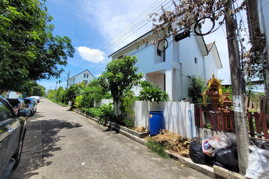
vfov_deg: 81.1
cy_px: 83
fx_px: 105
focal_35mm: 14
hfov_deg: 104.2
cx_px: 136
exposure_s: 1/1365
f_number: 2.2
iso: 40
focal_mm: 1.74
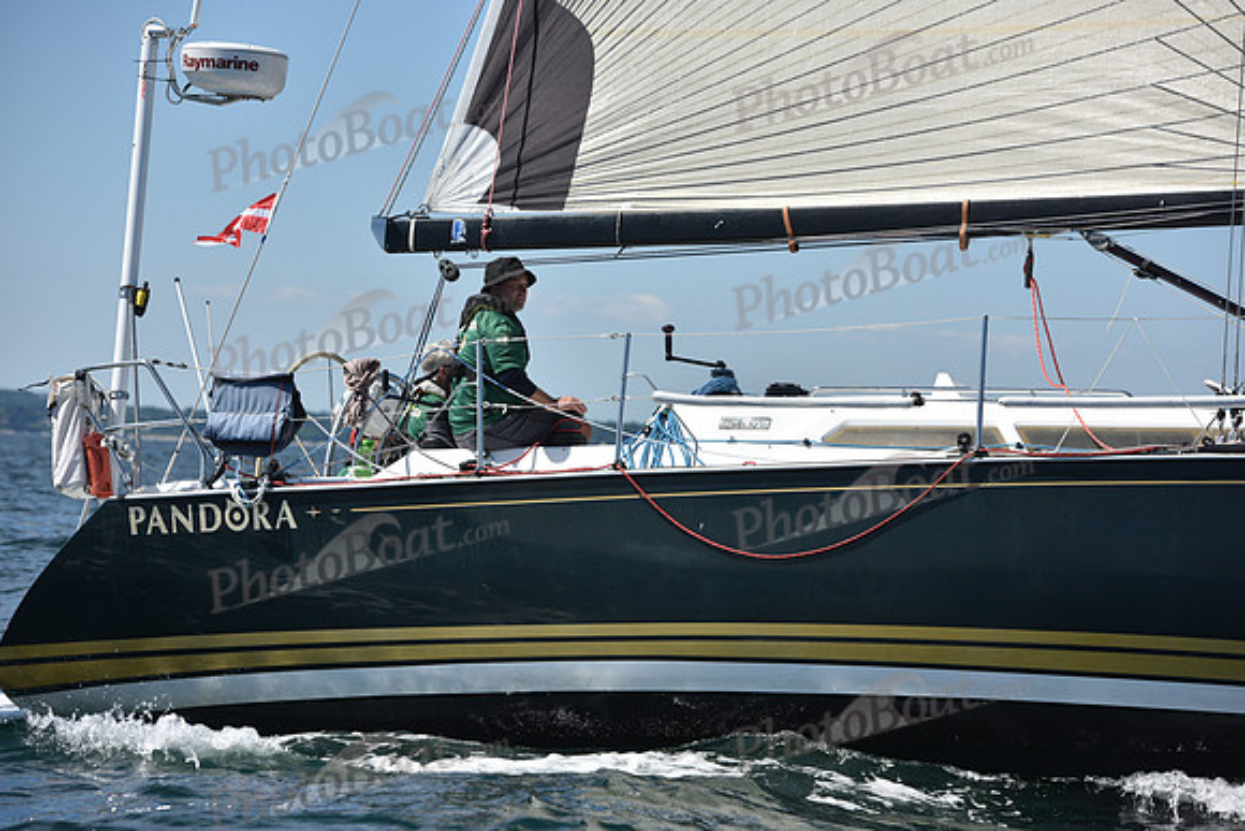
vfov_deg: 8.6
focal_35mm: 160
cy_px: 416
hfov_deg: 12.8
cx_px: 622
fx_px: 5534
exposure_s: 1/2000
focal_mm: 160
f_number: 6.3
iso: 250
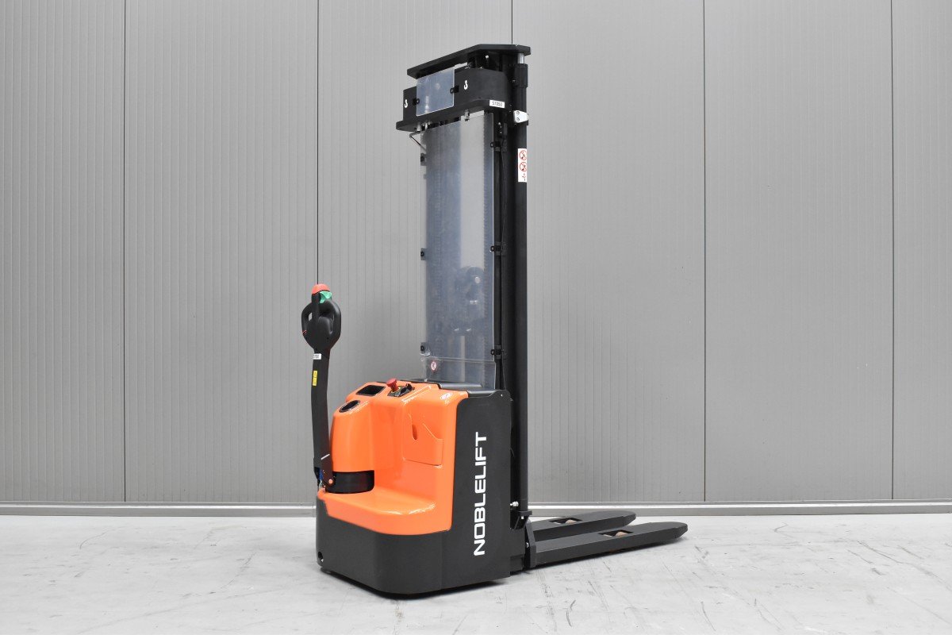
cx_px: 476
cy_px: 318
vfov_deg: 34.2
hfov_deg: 49.6
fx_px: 1031
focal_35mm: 39
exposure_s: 1/20
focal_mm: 26
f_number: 7.1
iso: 1600
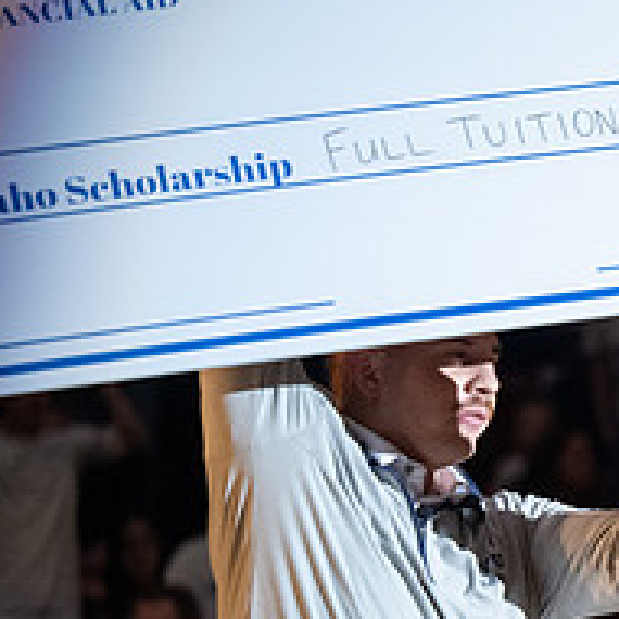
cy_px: 611
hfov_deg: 5.6
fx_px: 6312
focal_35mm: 312
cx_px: 922
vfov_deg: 5.6
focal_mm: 120
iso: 4000
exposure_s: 1/2500
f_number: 2.8
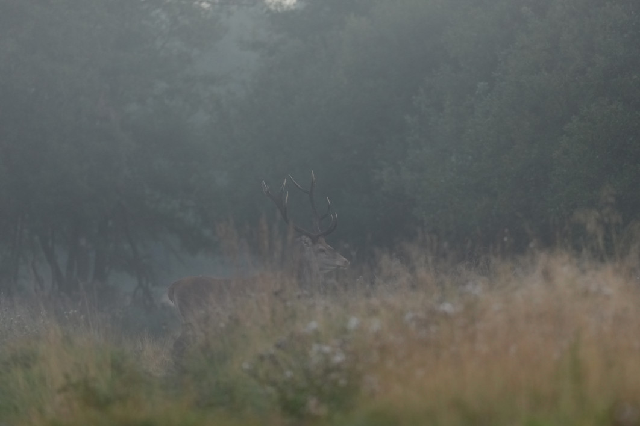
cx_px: 320
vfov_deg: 2.3
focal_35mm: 600
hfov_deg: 3.4
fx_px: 10666
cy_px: 213
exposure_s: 1/640
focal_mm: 400
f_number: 4.5
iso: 1000
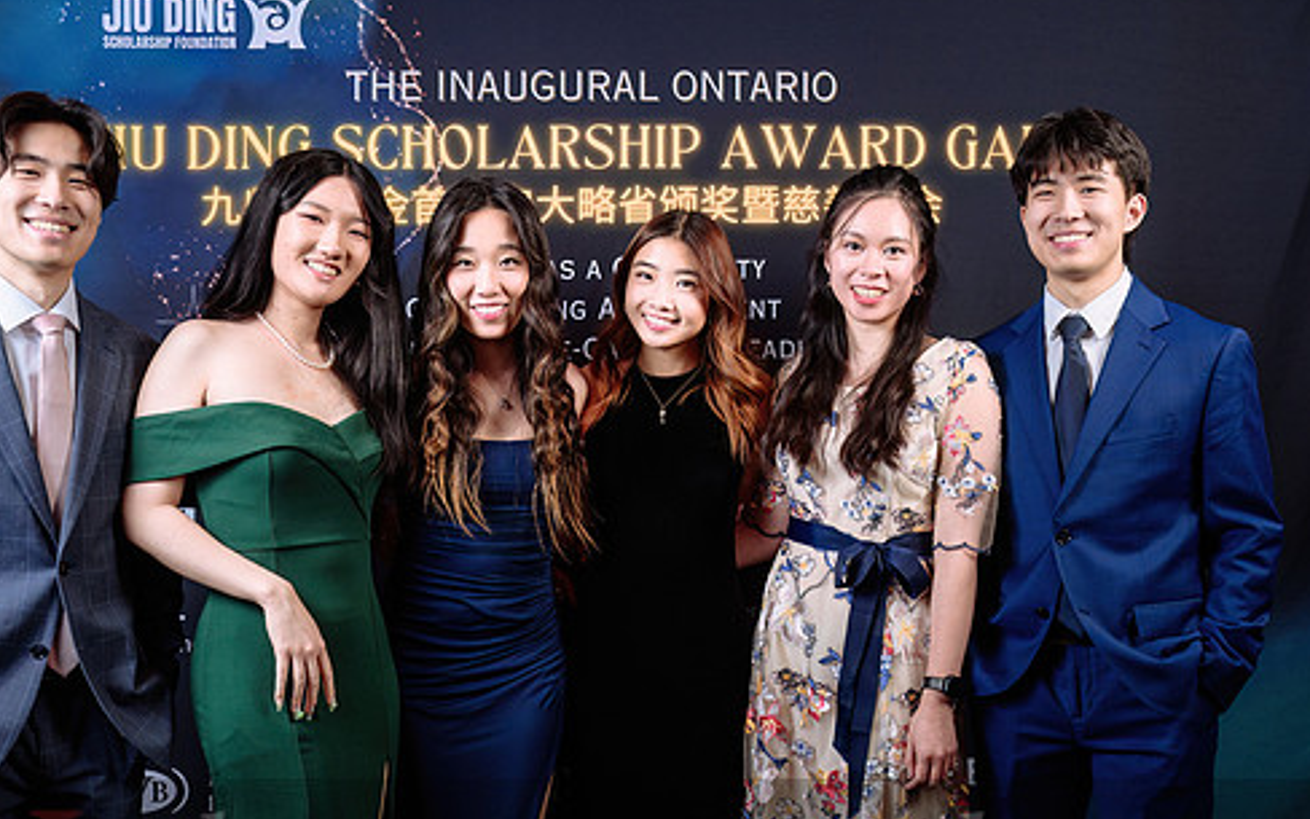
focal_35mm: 44
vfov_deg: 29.2
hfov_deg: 45.3
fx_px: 1571
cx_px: 666
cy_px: 486
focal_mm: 32
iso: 500
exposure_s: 1/160
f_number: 5
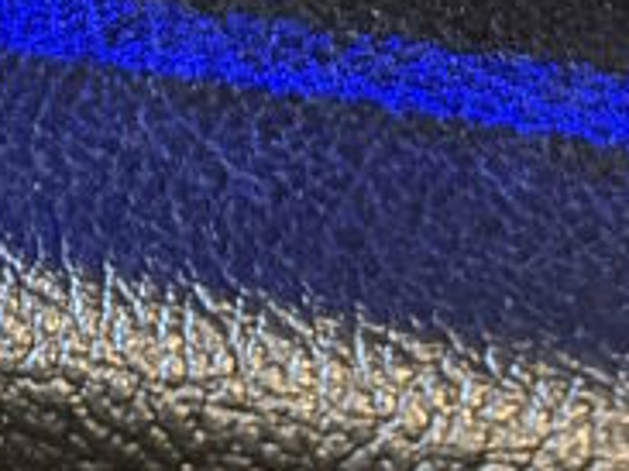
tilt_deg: -6.2
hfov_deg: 11.3
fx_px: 3178
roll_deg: +3.4
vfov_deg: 7.4
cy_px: -997
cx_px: 208
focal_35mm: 175
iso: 800
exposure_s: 1/50
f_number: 1.78
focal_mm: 6.76
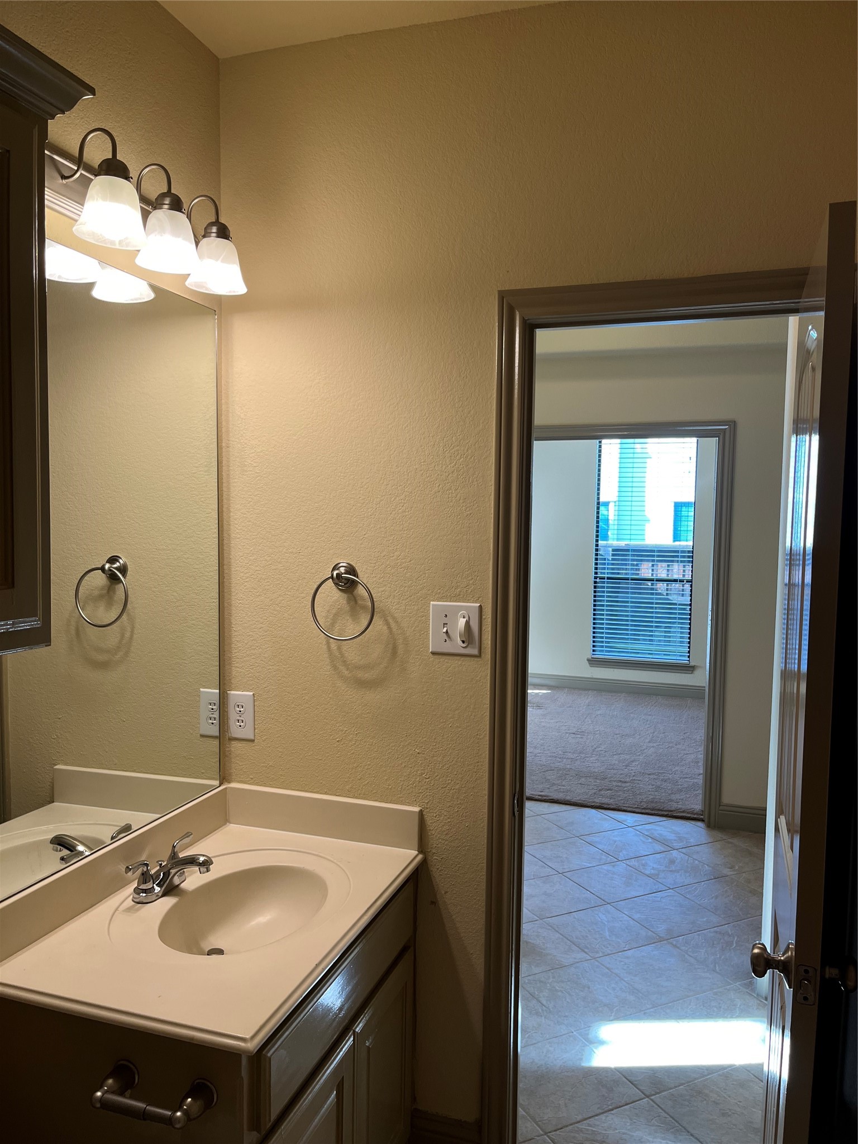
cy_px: 572
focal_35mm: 26
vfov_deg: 67.3
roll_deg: +0.6
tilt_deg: -3.9
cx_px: 429
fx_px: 859
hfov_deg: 53.1
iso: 80
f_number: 1.6
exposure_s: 1/120
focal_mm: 5.1
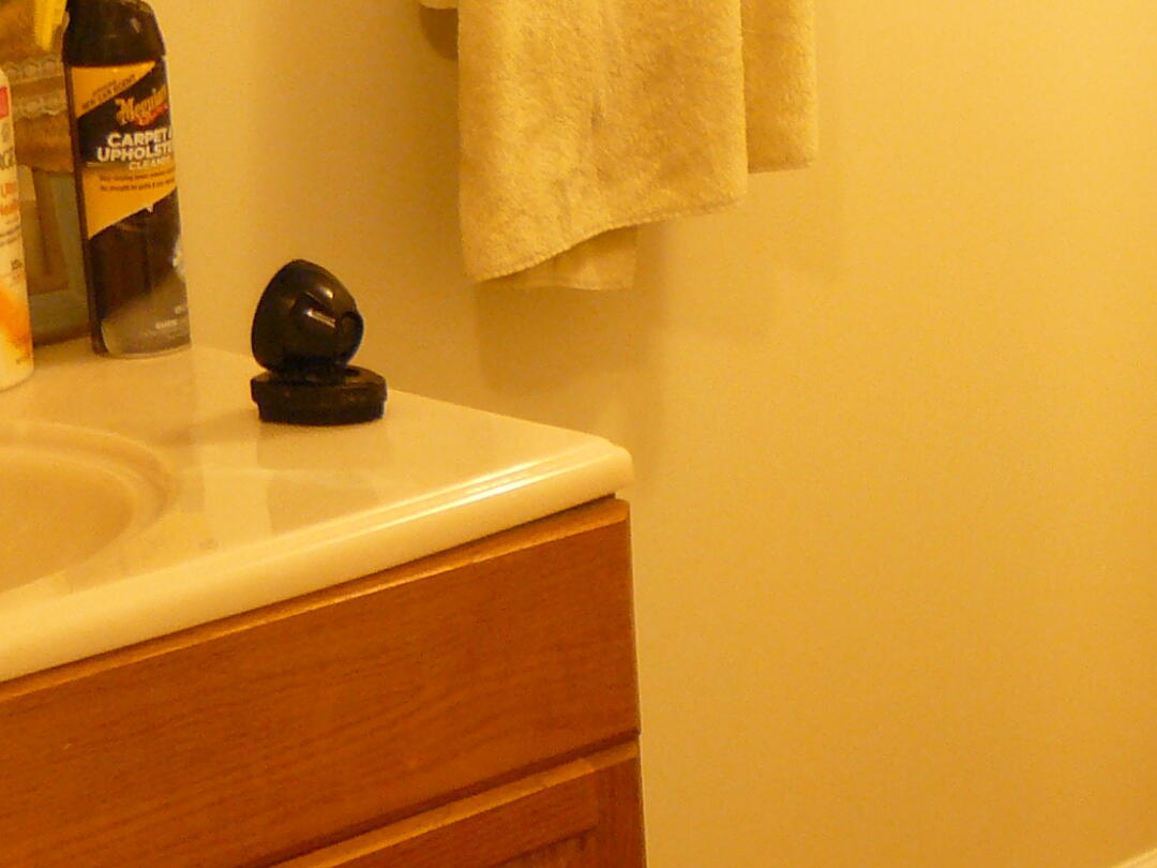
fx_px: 3342
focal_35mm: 100
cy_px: 1017
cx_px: 1178
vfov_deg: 14.4
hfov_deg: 19.1
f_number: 2.8
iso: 200
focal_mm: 6
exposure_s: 1/15
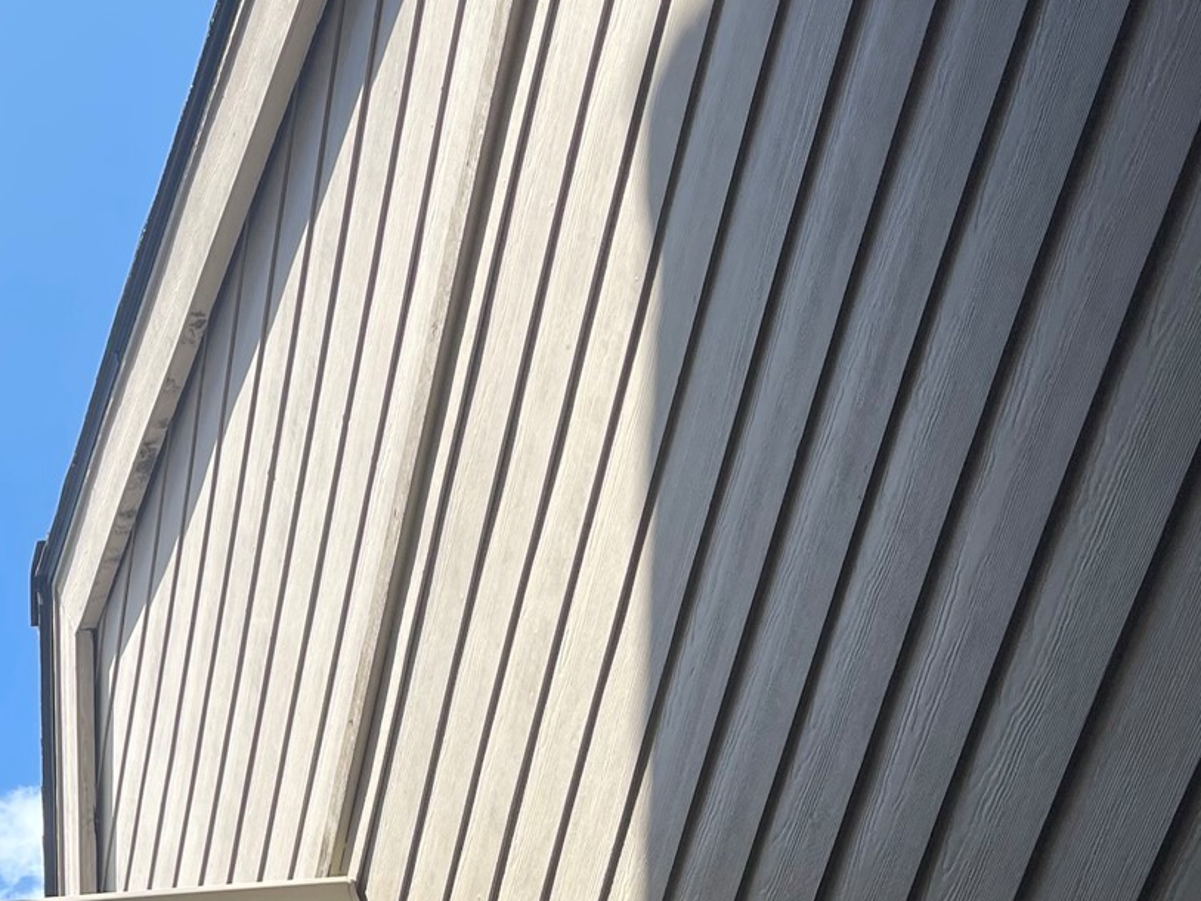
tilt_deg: +54.0
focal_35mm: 63
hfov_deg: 28.2
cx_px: -90
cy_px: 758
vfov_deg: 22.9
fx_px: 2186
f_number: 1.6
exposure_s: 1/1618
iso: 32
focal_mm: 5.1
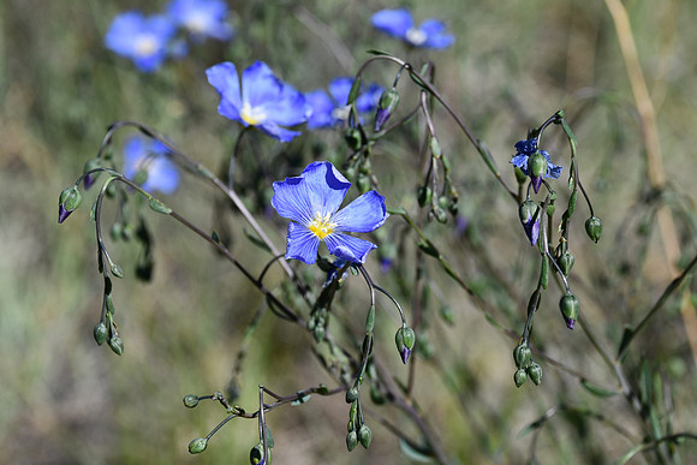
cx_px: 348
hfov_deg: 18.3
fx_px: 2169
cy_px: 232
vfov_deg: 12.2
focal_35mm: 112
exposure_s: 1/500
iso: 180
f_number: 8
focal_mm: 75
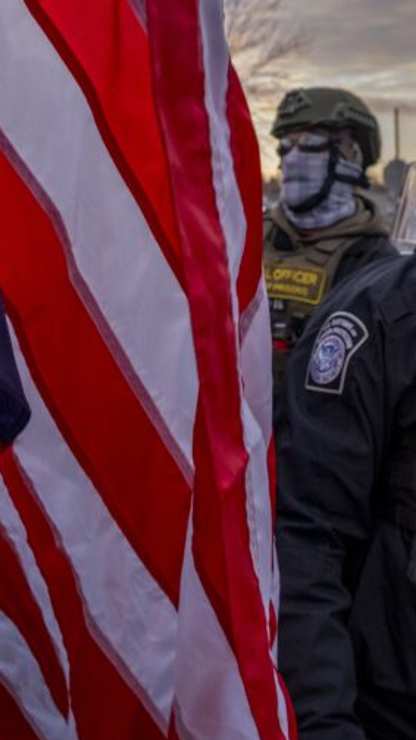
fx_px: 1098
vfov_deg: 37.2
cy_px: 374
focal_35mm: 56
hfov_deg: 21.4
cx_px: 179
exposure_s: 1/320
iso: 2000
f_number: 5.6
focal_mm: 23.3
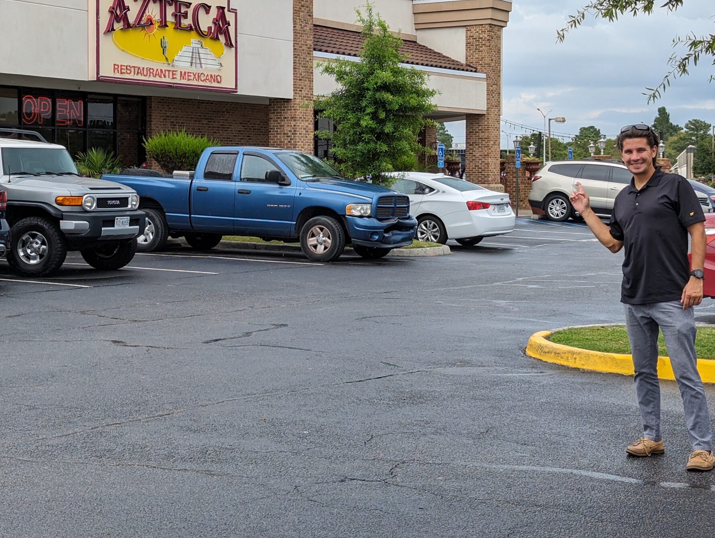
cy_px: 180
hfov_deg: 28.1
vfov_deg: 21.3
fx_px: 1427
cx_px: 318
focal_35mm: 69
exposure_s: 1/775
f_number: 1.85
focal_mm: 6.81
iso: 46
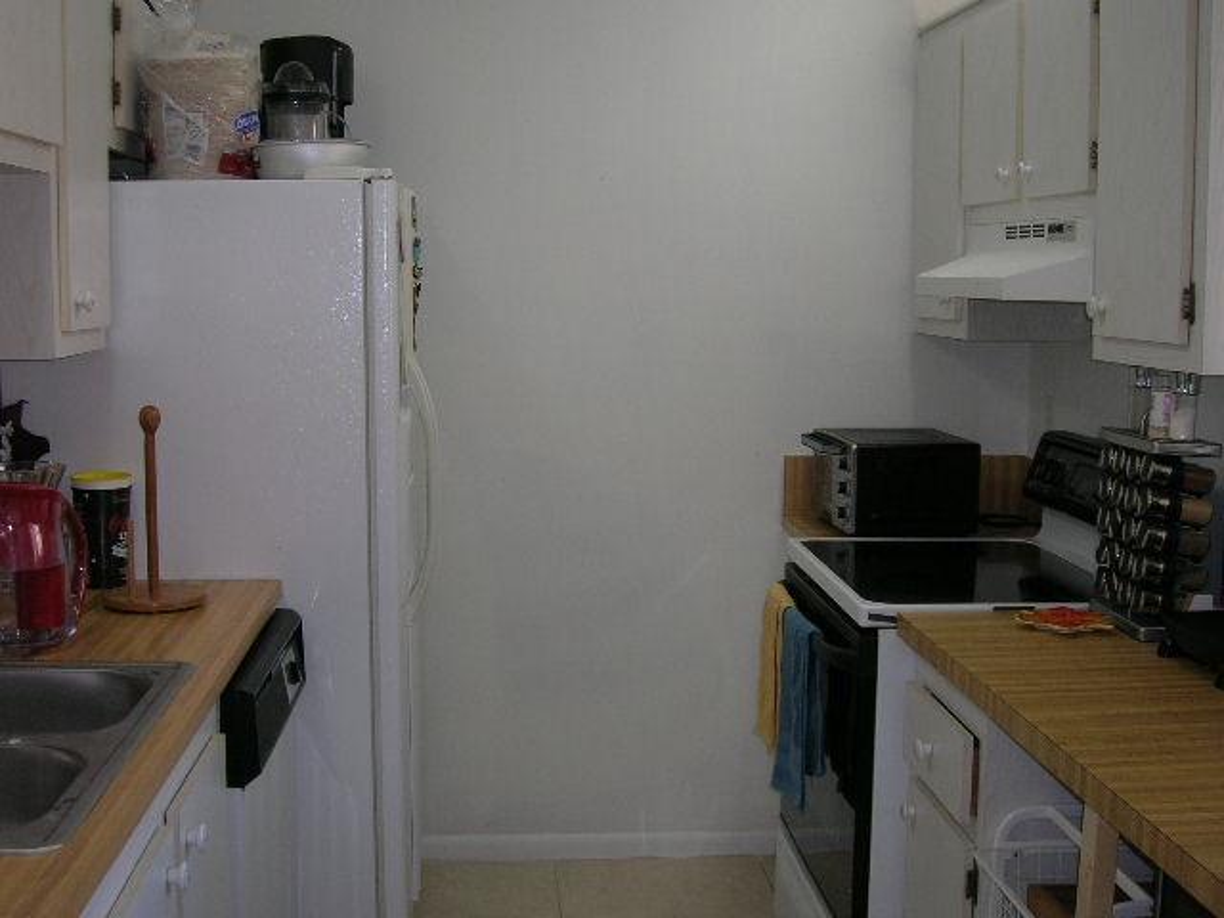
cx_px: 612
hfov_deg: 44.8
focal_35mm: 42
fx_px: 1485
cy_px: 459
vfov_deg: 34.3
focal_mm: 7
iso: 50
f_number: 3.1
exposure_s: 1/30
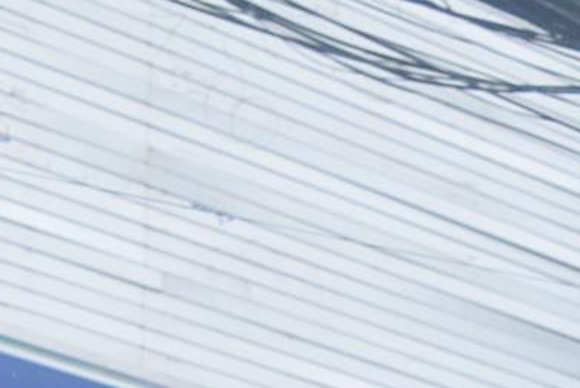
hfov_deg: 7.3
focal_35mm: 279
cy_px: 1502
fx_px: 4498
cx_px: 621
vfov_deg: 4.6
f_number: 4
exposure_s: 1/1000
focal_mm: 24
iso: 800
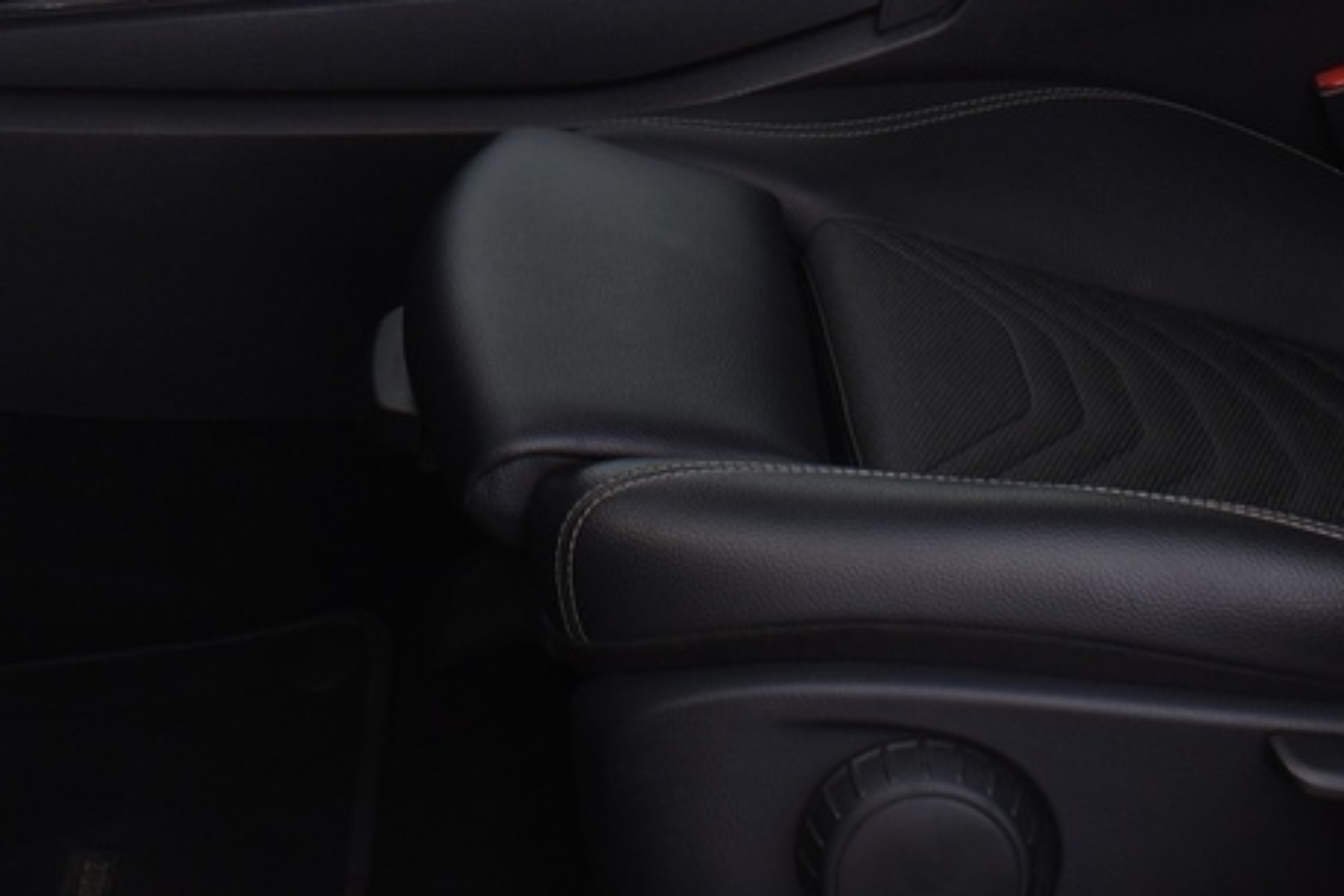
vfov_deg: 13.8
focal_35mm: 95
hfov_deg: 21.3
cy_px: -336
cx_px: 409
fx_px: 3548
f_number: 5.6
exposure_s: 1.5
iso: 100
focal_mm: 18
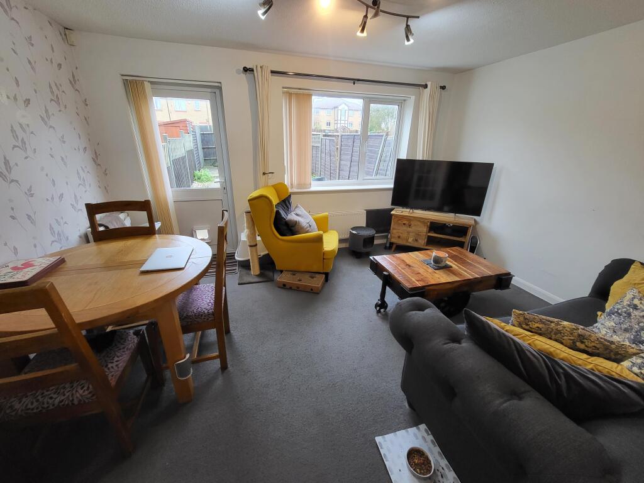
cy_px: 242
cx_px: 322
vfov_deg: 89.9
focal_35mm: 13
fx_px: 242
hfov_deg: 106.2
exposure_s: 1/50
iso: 200
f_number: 2.2
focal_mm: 1.74
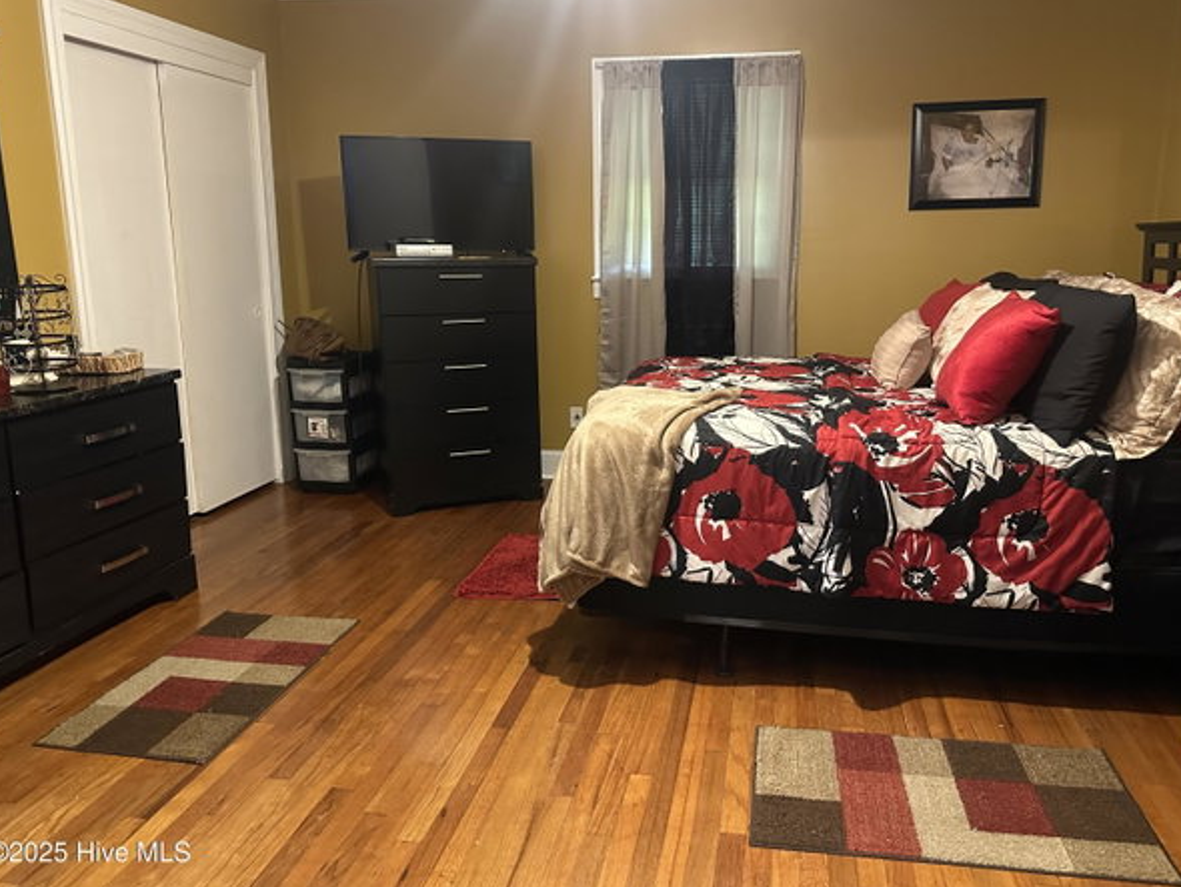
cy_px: 416
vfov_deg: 53.1
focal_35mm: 26
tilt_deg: -10.6
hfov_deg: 67.2
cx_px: 626
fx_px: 887
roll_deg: -0.5
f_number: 1.78
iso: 1000
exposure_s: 1/40
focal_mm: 6.86
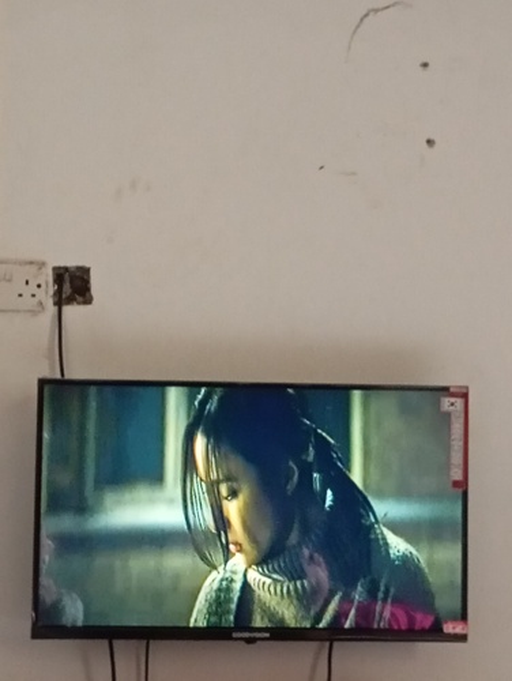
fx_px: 1870
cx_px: 256
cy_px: 340
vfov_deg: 20.6
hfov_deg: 15.6
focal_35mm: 95
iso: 3349
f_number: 1.8
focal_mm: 4.22
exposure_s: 1/20
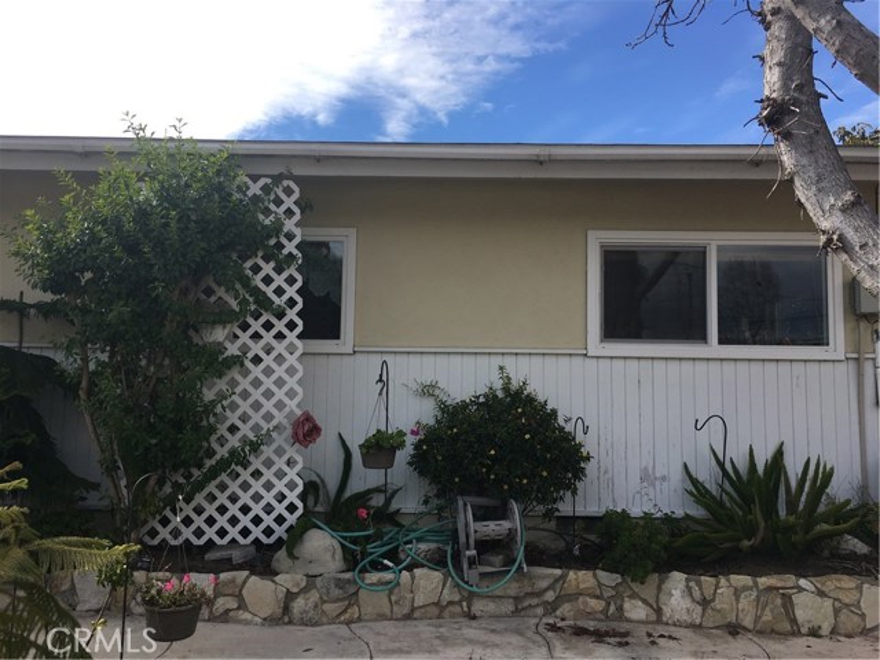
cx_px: 440
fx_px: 737
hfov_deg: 61.7
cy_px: 330
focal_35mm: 29
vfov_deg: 48.2
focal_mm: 4.15
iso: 25
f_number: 2.2
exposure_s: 1/1202
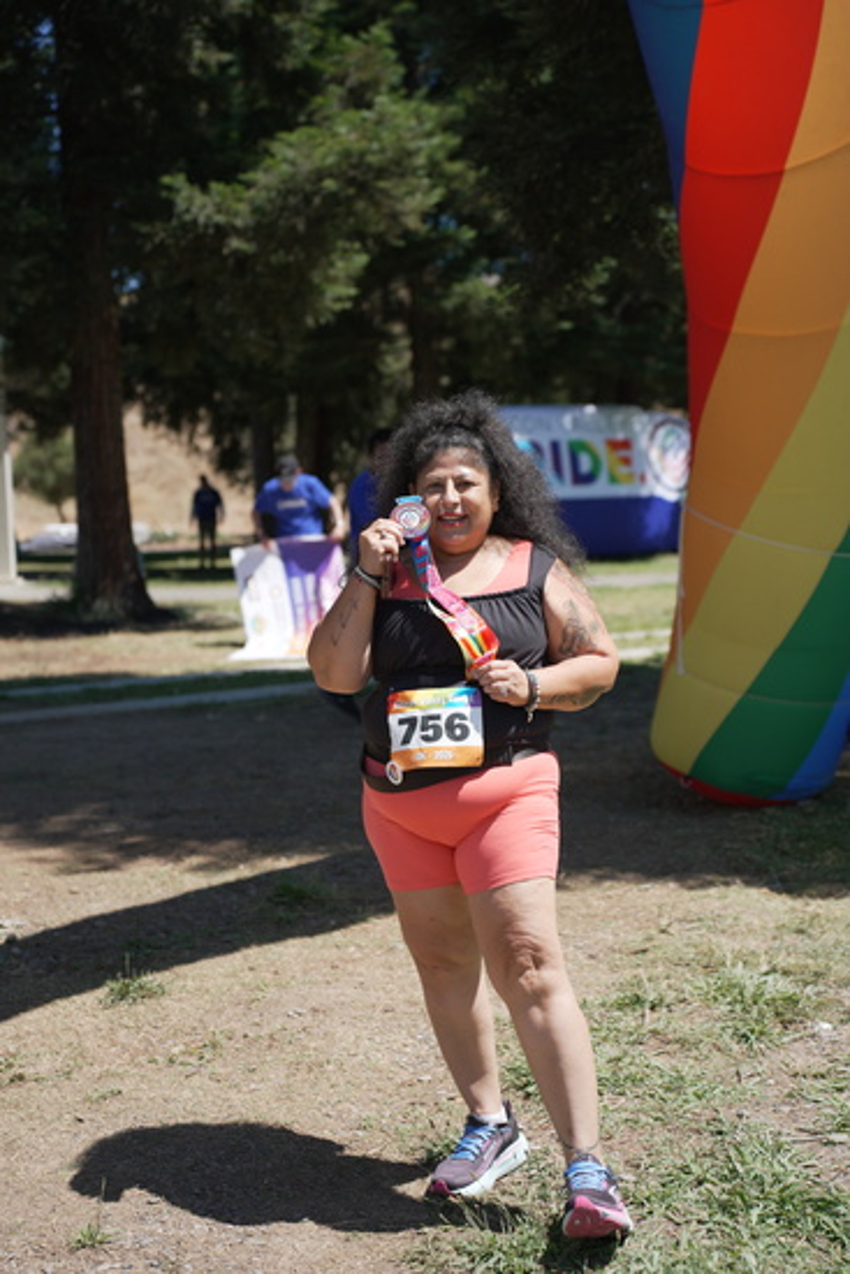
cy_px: 637
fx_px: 1840
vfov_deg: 38.2
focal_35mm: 52
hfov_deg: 26.0
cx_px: 425
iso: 200
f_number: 2.8
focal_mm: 52
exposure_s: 1/2000
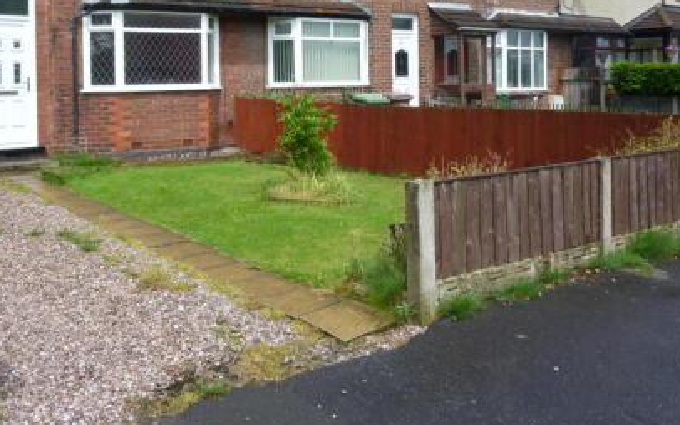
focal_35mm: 38
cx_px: 319
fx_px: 704
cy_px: 90
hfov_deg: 51.5
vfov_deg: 32.7
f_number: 3.3
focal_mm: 4.5
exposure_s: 1/640
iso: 100
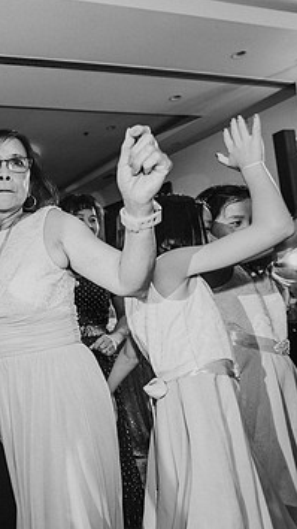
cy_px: 282
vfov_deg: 76.2
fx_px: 336
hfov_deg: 37.5
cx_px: -49
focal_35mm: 24
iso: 800
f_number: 2.8
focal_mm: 14
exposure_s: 1/160
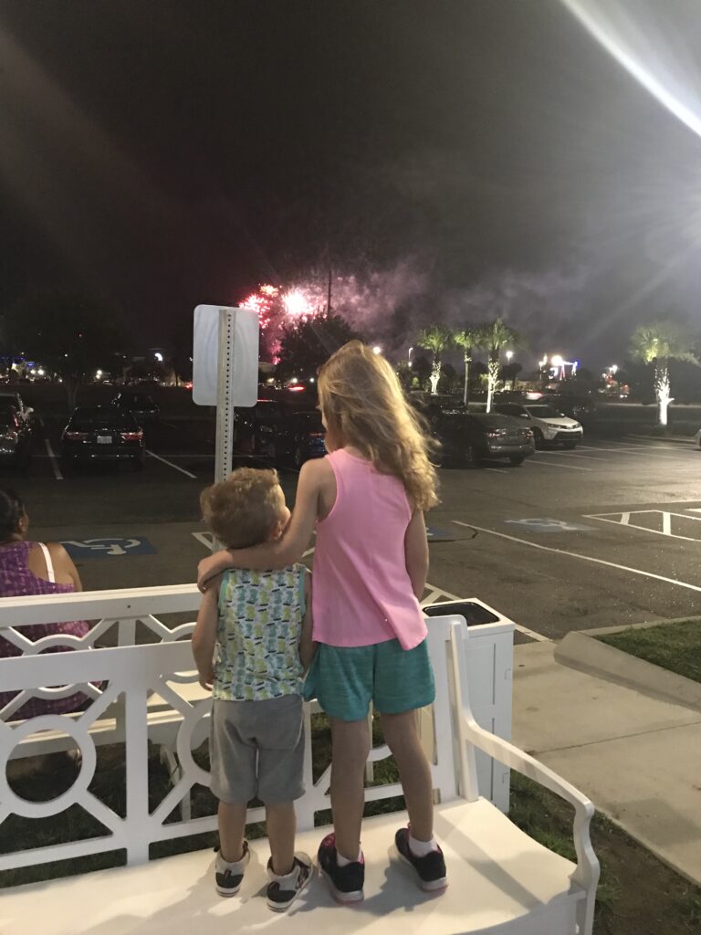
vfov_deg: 63.4
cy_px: 468
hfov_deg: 49.7
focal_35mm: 28
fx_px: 756
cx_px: 350
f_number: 1.8
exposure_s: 1/4
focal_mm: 3.99
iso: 100
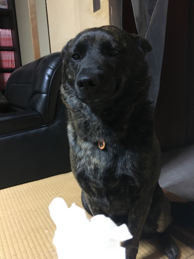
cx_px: 97
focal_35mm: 29
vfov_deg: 61.7
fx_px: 217
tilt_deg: -10.3
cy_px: 130
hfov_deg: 48.2
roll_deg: +3.7
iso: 250
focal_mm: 4.15
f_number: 2.2
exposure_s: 1/15
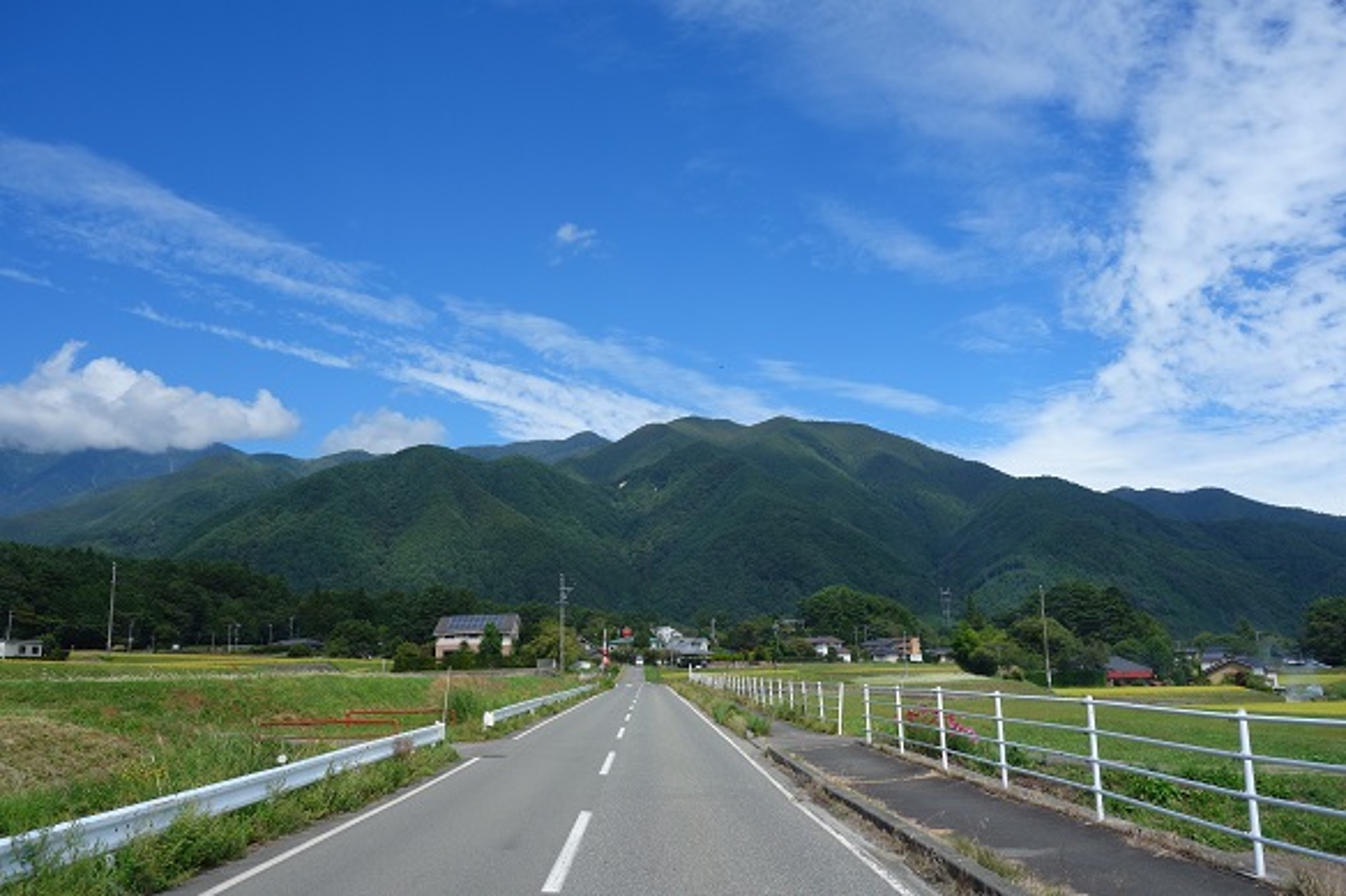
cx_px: 673
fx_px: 1047
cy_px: 448
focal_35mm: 28
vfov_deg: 46.4
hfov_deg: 65.5
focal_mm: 10.4
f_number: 5.6
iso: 125
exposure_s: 1/640
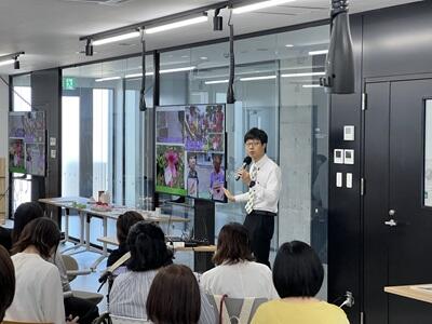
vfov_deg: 19.1
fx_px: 961
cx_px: 216
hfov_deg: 25.3
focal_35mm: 77
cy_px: 162
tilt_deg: -1.3
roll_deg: -0.2
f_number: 2.8
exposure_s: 1/120
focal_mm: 9
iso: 250
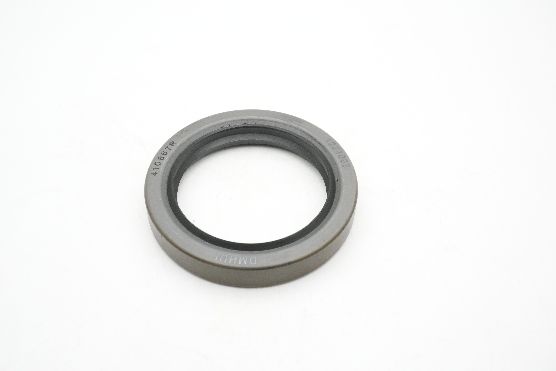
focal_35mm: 40
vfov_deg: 33.0
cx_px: 278
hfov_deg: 47.9
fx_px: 625
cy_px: 186
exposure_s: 1/160
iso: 3200
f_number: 11
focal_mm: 27
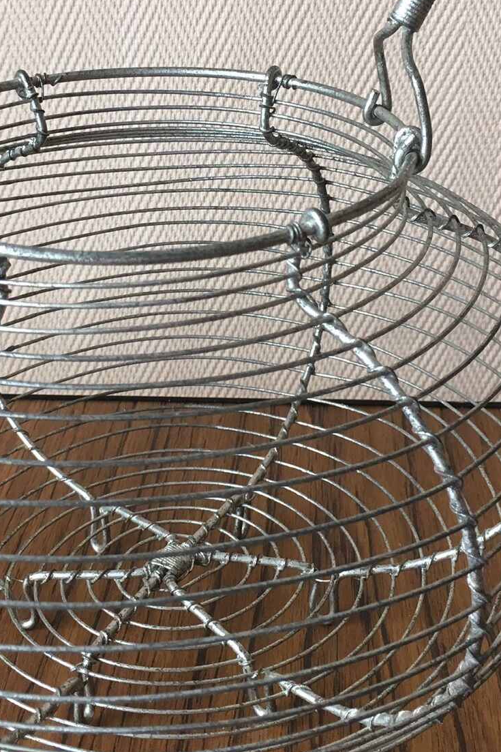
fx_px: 1169
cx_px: 203
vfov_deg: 35.2
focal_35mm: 56
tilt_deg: -20.5
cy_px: 241
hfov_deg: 24.1
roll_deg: +2.6
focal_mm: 4.15
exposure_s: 1/33
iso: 80
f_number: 2.2
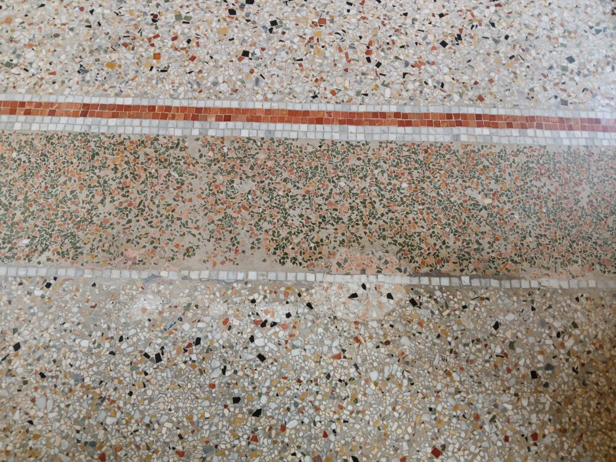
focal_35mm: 26
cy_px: 231
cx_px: 308
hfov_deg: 67.3
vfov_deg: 53.1
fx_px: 463
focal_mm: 3.98
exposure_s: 1/50
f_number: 1.8
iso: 80
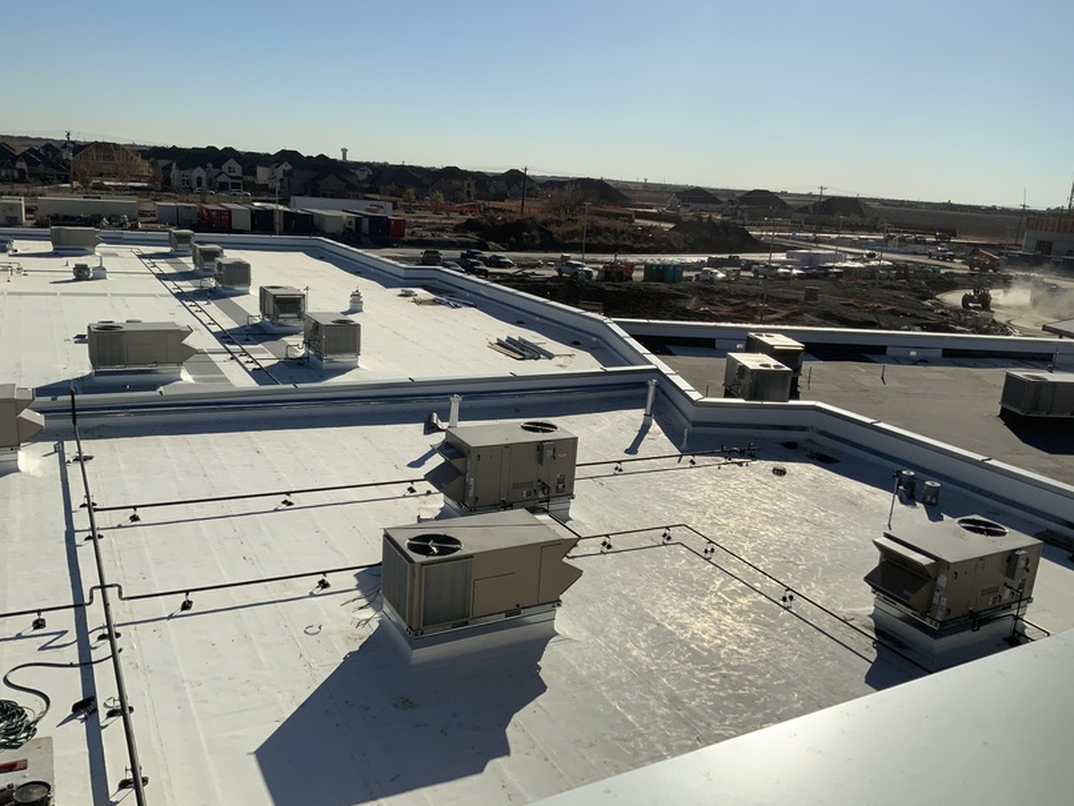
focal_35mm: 29
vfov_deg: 48.3
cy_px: 403
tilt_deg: -13.0
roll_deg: -2.4
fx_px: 900
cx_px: 537
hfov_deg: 61.6
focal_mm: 3
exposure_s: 1/6536
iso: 20
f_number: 1.8
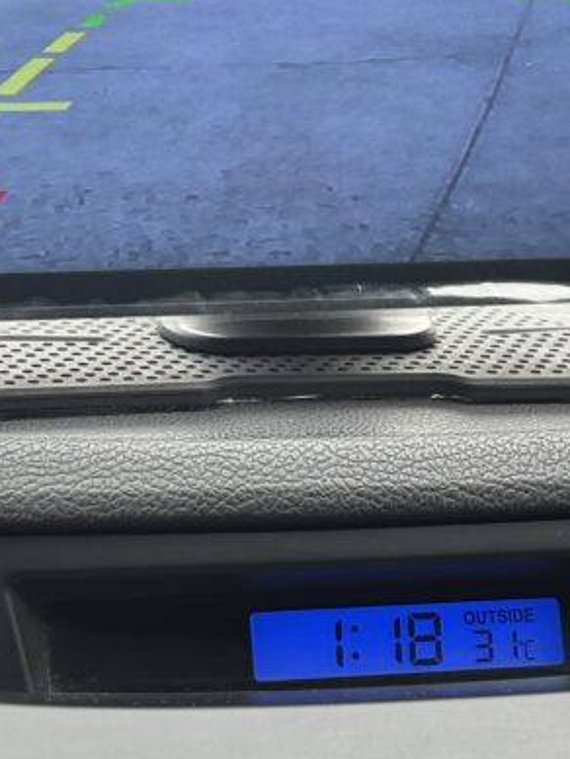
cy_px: 295
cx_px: 336
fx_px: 3006
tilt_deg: -7.7
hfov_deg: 10.8
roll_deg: -1.9
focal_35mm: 137
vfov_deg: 14.4
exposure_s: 1/277
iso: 50
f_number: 1.6
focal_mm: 5.96
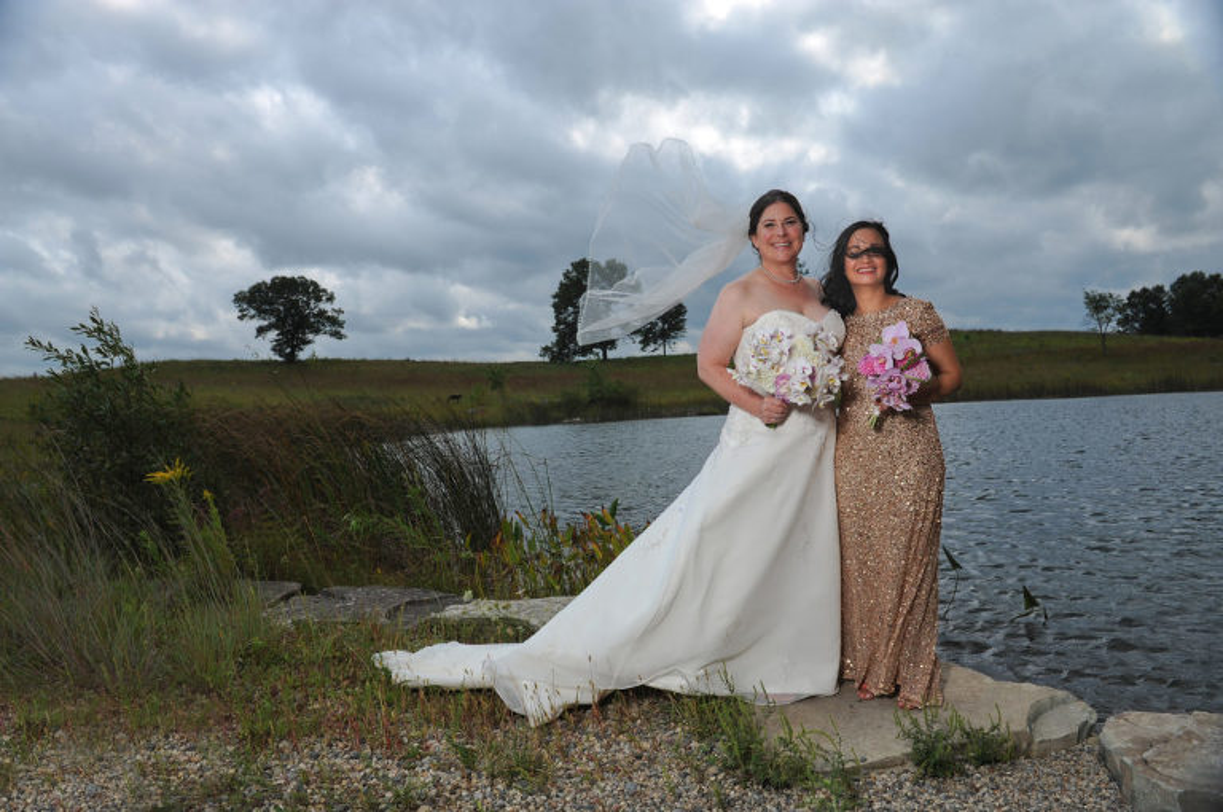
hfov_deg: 73.8
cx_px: 612
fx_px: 814
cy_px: 406
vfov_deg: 53.0
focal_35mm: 24
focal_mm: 24
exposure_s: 1/250
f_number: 5
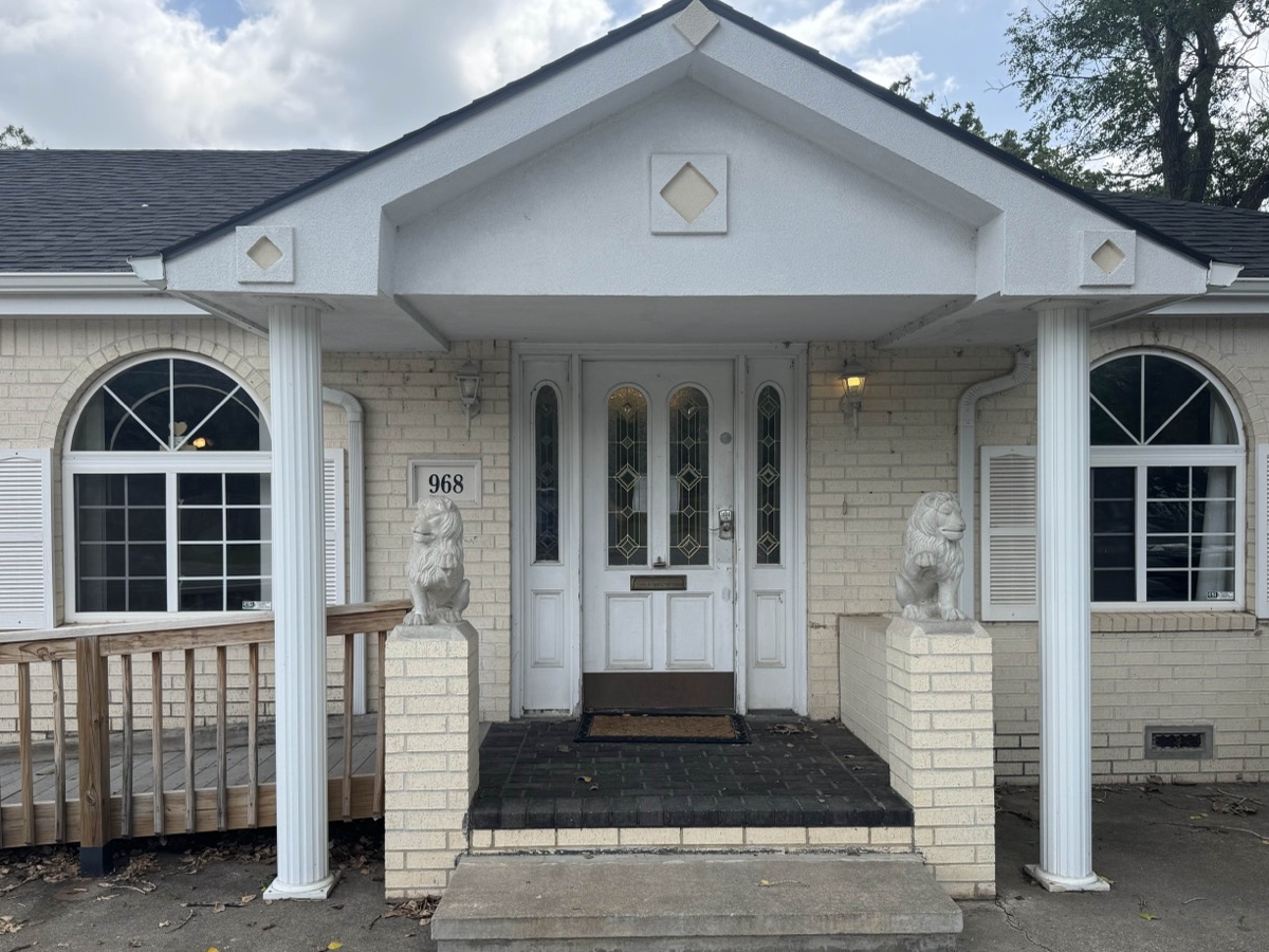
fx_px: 1026
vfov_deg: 49.7
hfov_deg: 63.4
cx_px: 634
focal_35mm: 28
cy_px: 511
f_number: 1.78
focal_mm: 6.76
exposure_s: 1/1597
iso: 80
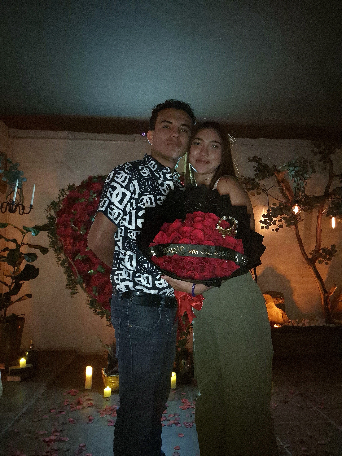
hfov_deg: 54.9
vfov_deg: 69.4
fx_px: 329
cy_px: 228
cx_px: 171
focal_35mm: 25
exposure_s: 1/13
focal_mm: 3.3
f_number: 2.2
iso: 2500
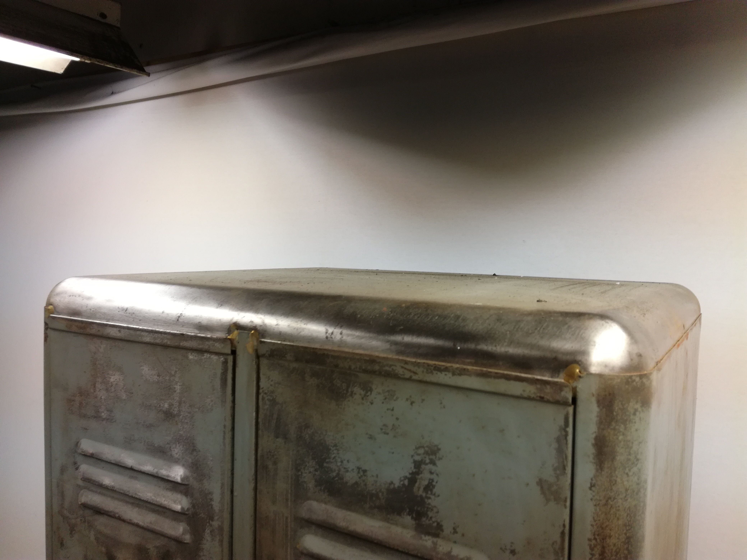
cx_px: 374
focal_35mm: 27
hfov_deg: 65.3
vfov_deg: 51.4
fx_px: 583
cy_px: 280
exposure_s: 1/40
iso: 80
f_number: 2
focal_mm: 3.79
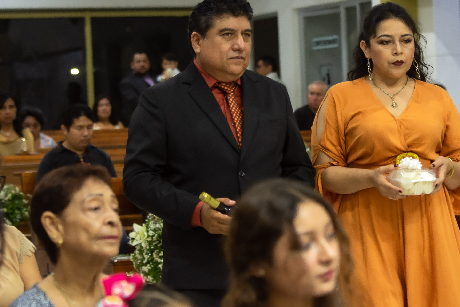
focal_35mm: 174
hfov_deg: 11.8
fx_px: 2224
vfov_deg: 7.9
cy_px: 148
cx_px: 279
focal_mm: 86
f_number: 4.5
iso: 1000
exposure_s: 1/100
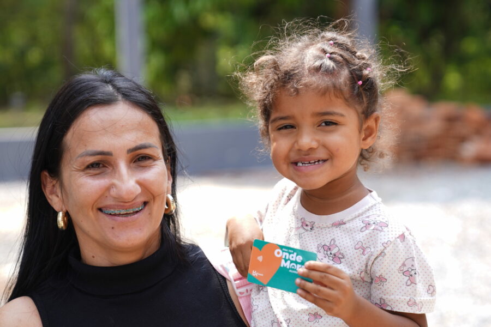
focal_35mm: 97
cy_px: 164
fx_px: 1323
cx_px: 246
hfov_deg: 21.0
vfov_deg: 14.1
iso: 50
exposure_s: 1/200
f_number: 2.8
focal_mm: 65
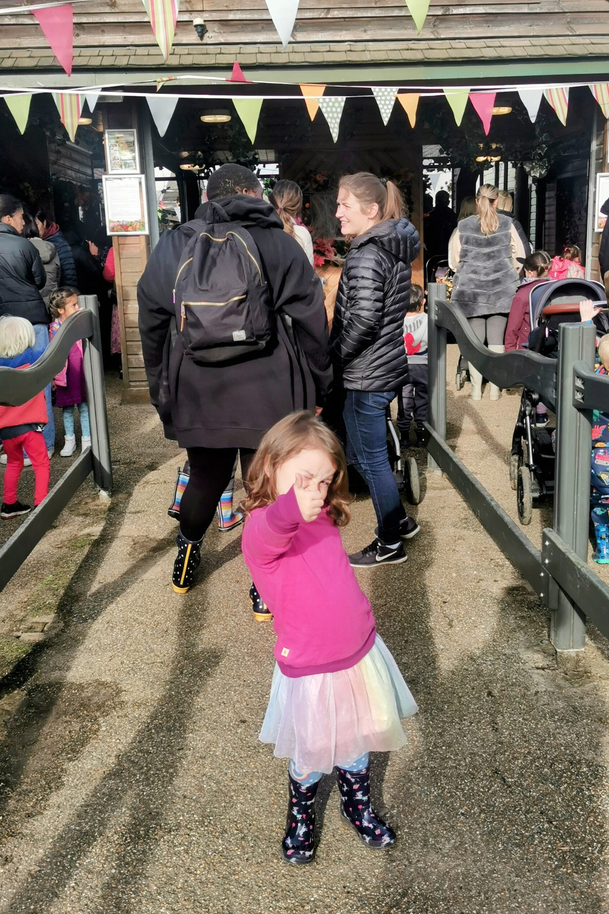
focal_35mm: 37
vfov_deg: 51.9
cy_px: 464
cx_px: 312
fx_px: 939
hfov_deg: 35.9
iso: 50
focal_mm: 5.56
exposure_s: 1/1779
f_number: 1.6
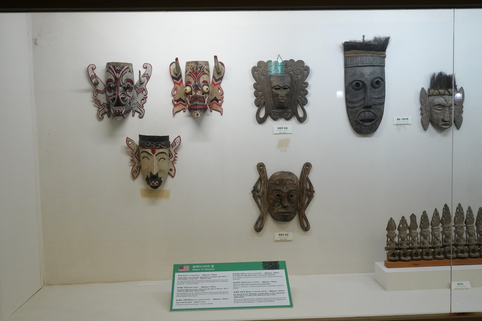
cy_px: 160
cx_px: 241
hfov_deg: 50.7
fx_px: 509
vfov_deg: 35.1
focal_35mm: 38
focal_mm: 38
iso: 5000
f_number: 20
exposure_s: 1/100
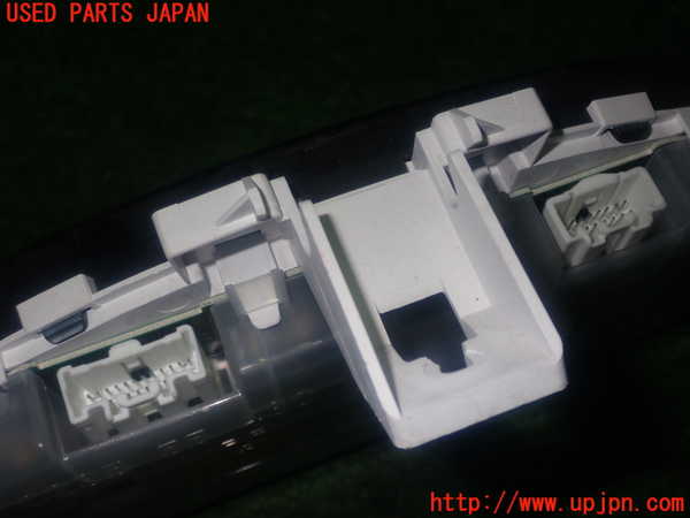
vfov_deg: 32.9
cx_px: 345
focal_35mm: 44
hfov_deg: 42.9
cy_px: 259
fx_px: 877
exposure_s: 1/40
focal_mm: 7.84
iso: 200
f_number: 9
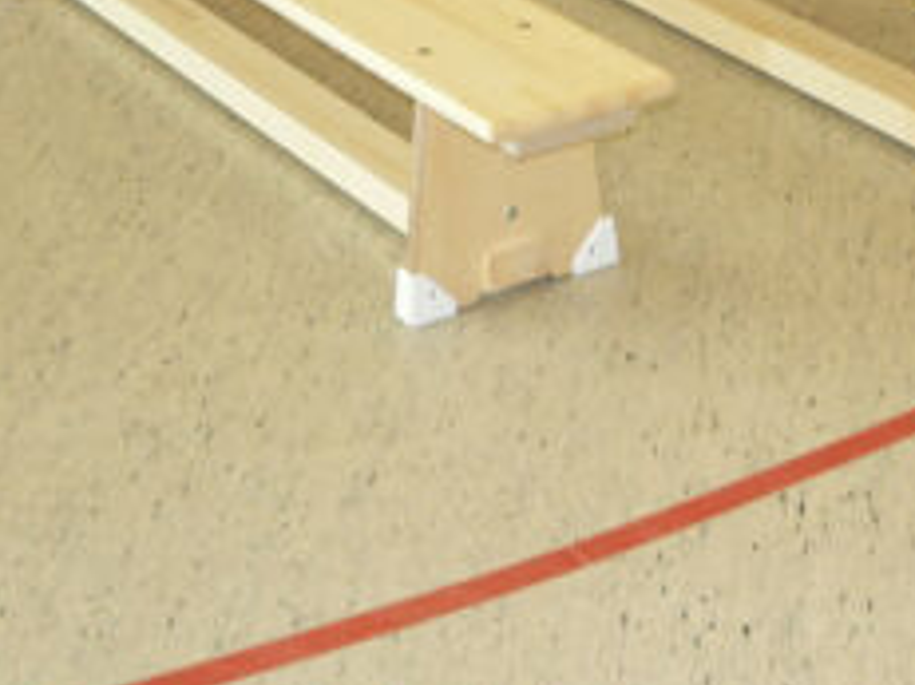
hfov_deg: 21.4
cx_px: 867
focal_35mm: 89
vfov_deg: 16.5
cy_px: 166
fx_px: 2351
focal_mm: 6
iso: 100
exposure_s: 1/30
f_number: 2.8
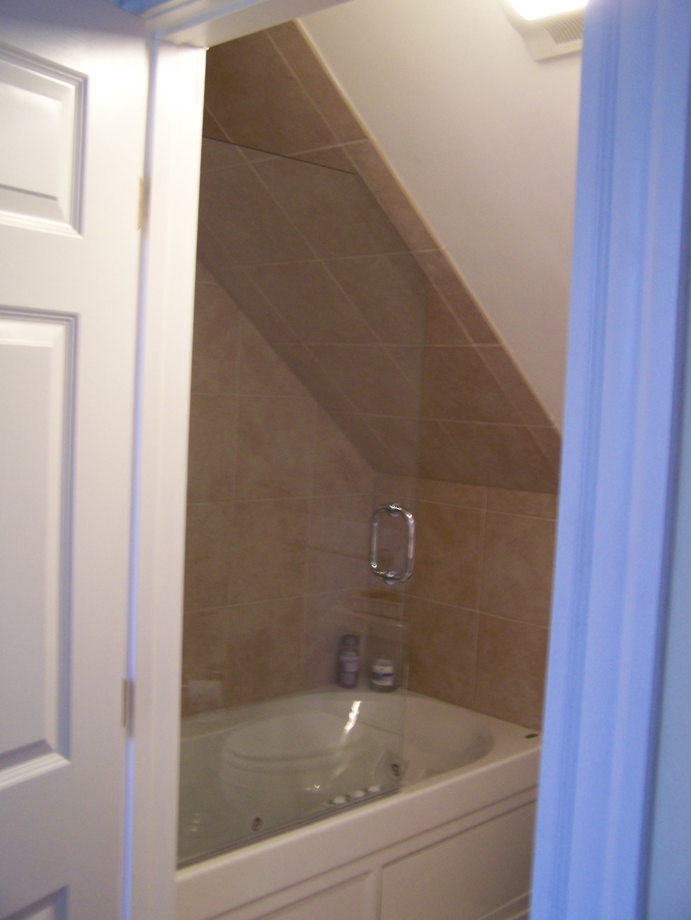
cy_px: 460
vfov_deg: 48.9
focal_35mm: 38
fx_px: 1010
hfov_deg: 37.8
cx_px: 346
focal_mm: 6.3
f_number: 2.8
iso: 160
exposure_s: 1/15
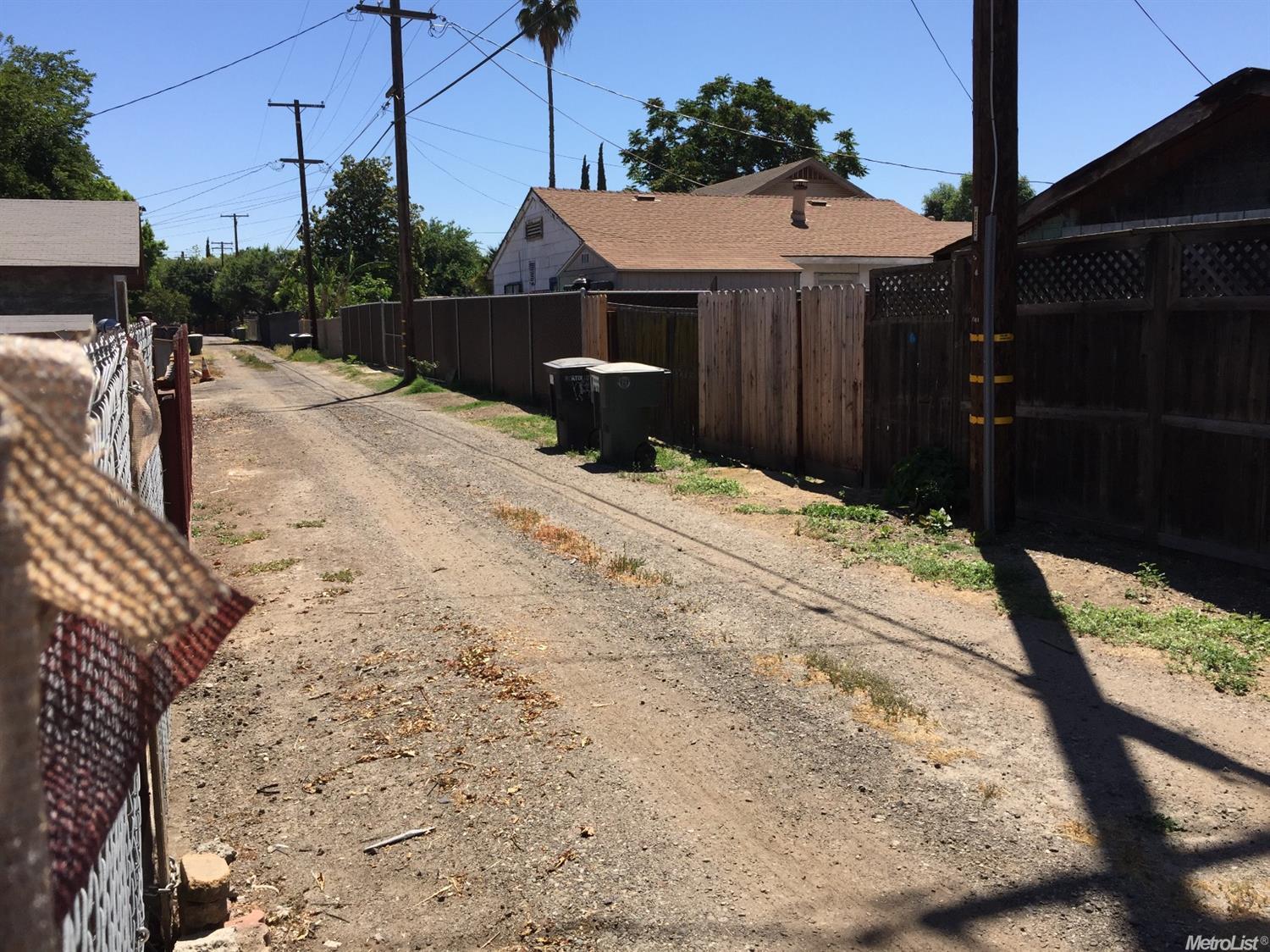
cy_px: 476
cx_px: 635
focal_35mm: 29
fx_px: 1064
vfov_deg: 48.2
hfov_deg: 61.7
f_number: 2.2
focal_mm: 4.15
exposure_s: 1/1980
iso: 32
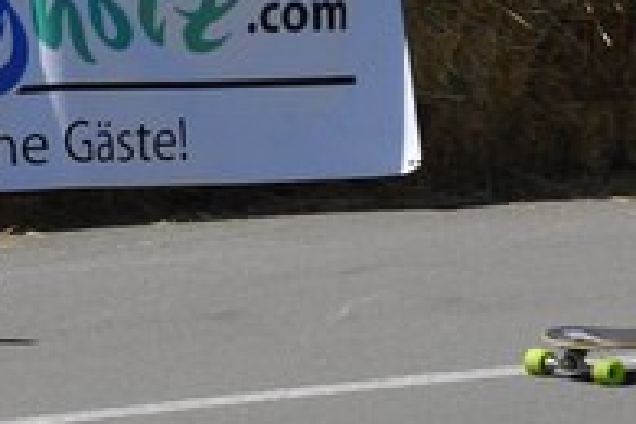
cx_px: 616
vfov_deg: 2.3
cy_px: 179
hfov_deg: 3.5
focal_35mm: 588
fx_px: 10387
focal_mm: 116
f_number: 7.1
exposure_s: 1/1250
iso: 320
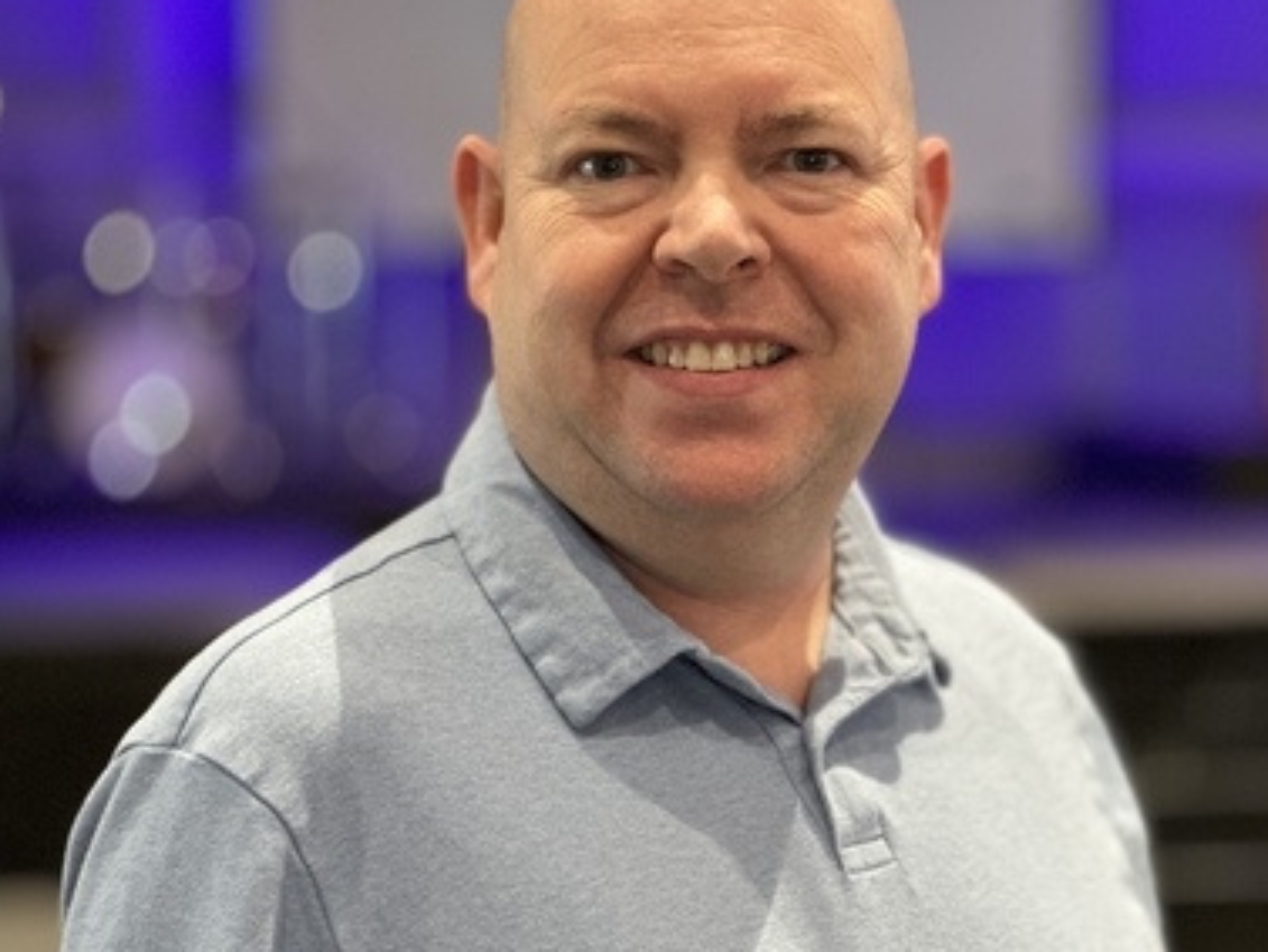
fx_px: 3737
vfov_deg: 14.5
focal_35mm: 102
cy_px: 456
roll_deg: +0.1
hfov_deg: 19.2
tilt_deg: -2.1
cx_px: 740
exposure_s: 1/15
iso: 500
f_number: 2.8
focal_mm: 9
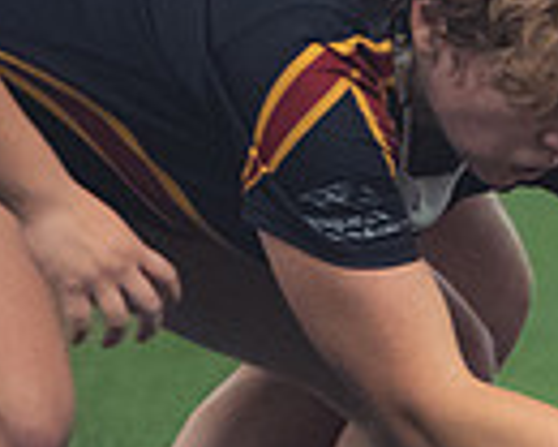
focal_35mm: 1257
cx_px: 970
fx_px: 20759
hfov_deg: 1.5
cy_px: 13
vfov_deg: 1.2
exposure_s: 1/320
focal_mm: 200
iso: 4000
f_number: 2.8
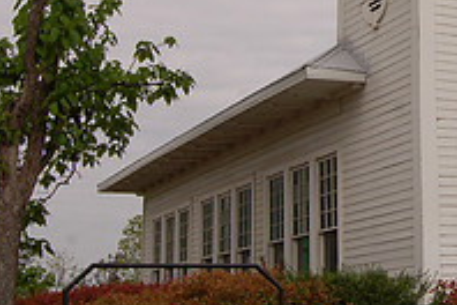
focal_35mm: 88
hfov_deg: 21.8
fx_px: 1117
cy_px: 7
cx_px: 508
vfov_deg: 15.3
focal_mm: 20
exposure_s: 1/400
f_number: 10
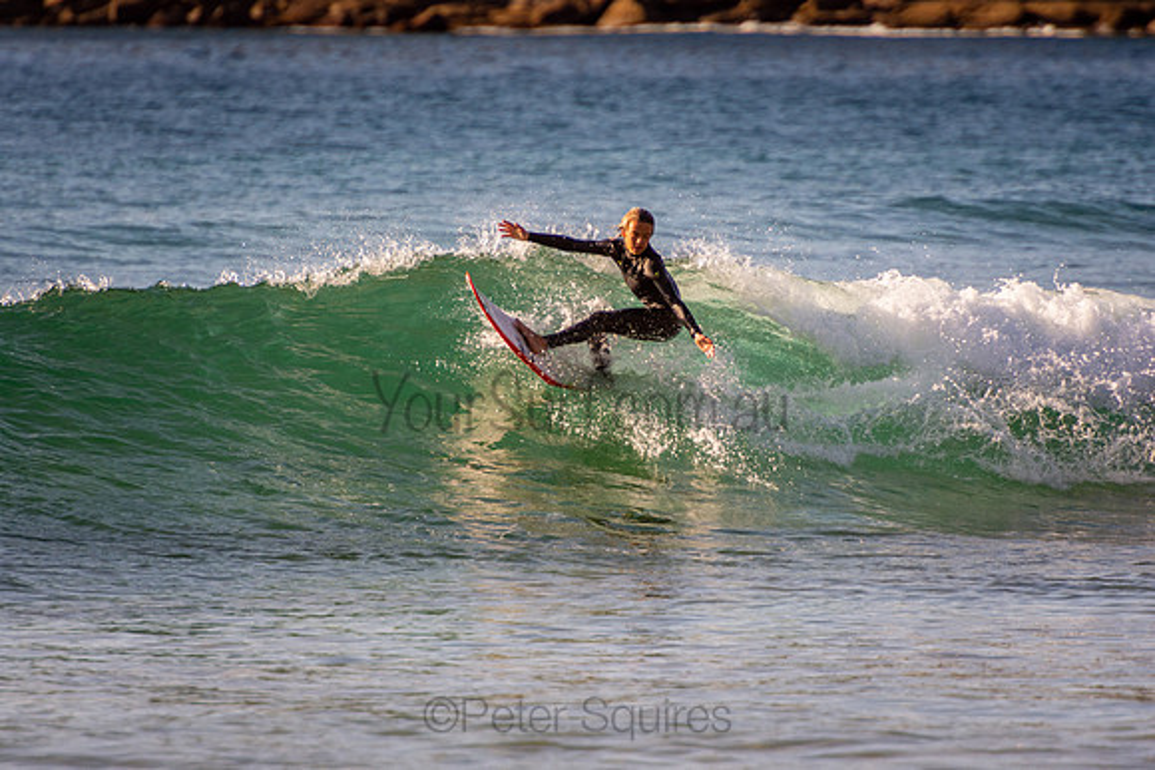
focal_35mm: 600
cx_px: 578
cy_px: 385
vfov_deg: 2.3
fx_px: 19254
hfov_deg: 3.4
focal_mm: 400
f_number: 5.6
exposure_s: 1/2000
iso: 640
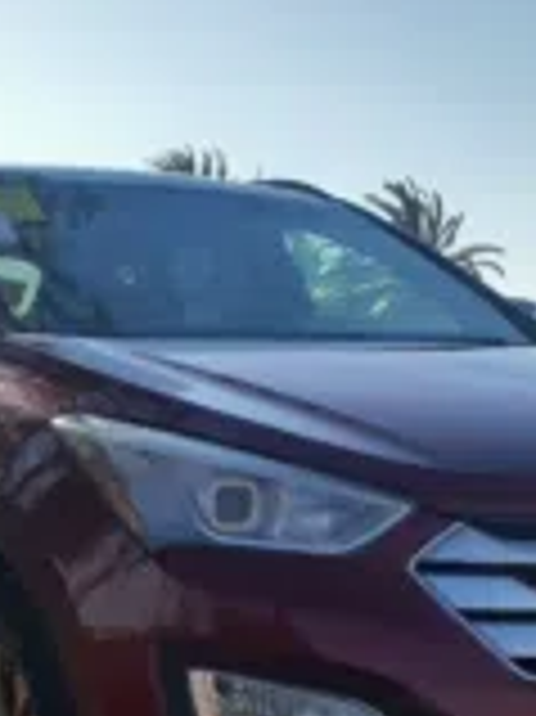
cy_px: 608
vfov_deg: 27.8
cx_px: 284
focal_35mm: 68
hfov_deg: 21.6
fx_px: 1406
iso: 40
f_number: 1.9
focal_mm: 3.6
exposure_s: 1/1667
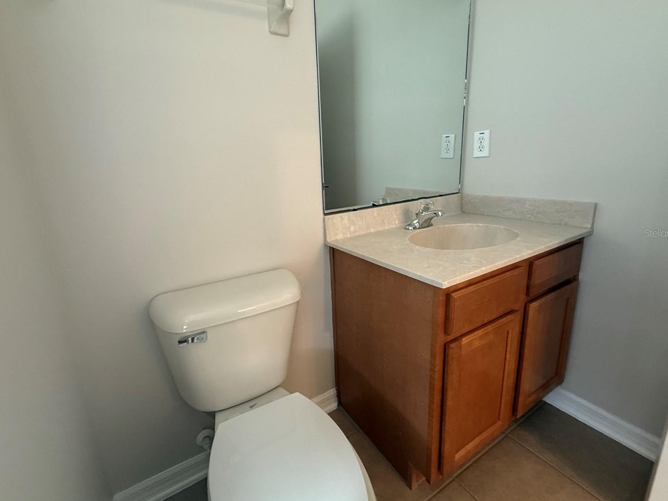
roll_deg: +2.6
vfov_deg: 78.0
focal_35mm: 16
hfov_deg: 94.3
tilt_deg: -12.4
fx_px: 309
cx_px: 308
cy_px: 233
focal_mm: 2.22
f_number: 2.2
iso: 250
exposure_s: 1/60
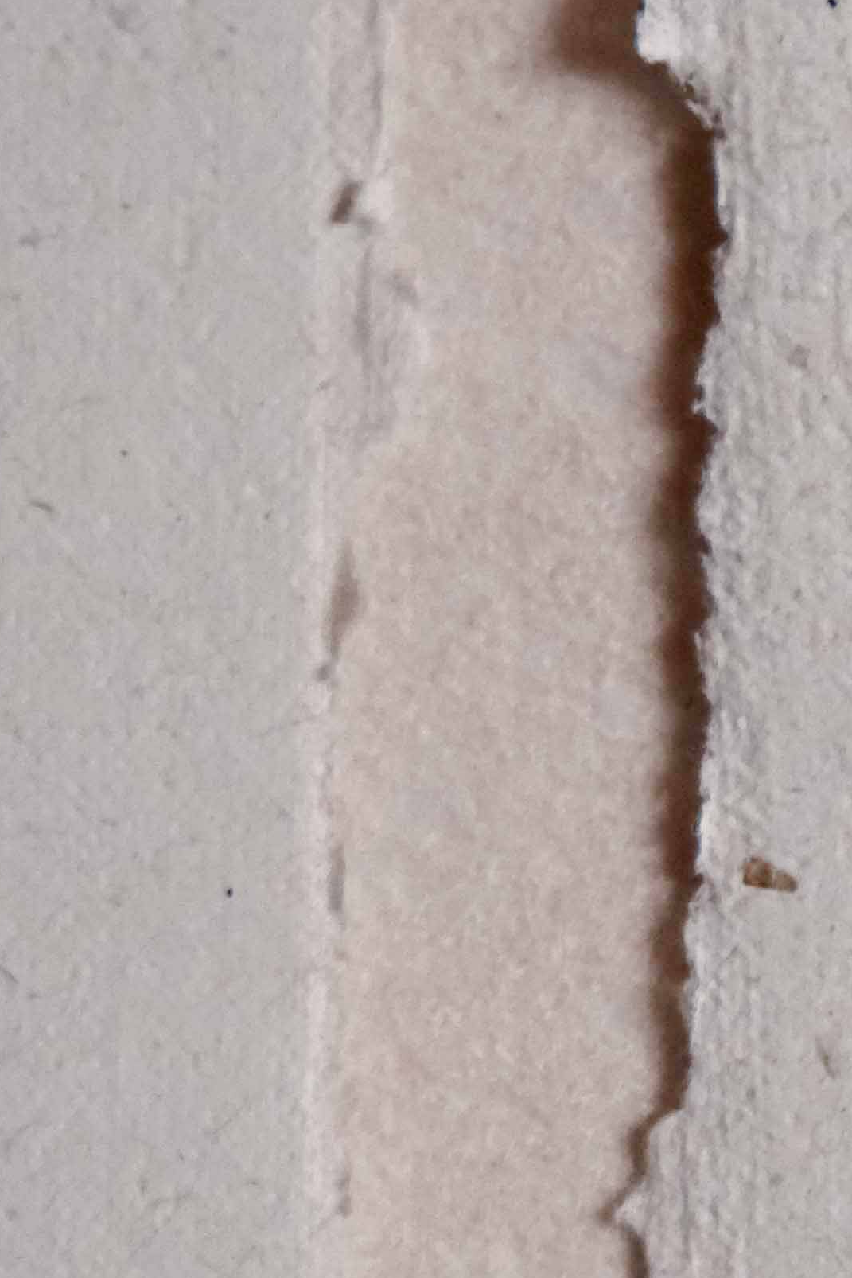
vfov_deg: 8.9
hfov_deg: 5.8
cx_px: 1859
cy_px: 1111
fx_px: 8198
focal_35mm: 231
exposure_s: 1/60
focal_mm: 32
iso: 1600
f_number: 2.8
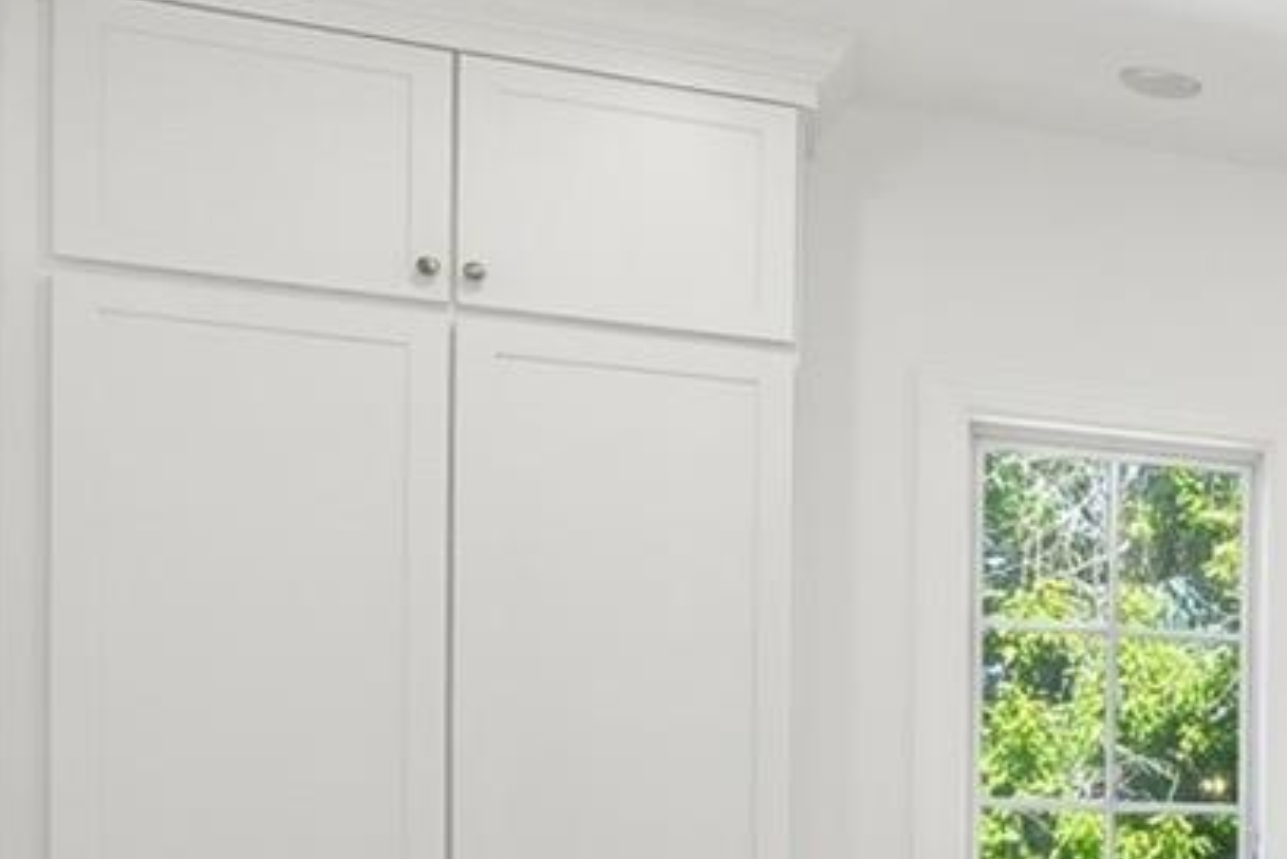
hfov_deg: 19.7
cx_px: 2495
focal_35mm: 63
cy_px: 951
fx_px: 2253
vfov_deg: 20.5
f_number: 9
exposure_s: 1/50
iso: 200
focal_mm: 16
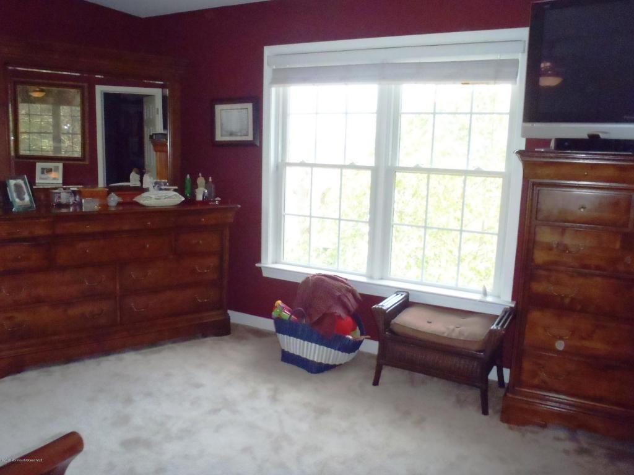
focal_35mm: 28
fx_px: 513
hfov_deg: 63.4
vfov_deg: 49.7
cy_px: 238
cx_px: 317
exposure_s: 1/125
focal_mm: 5
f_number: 3.9
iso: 800
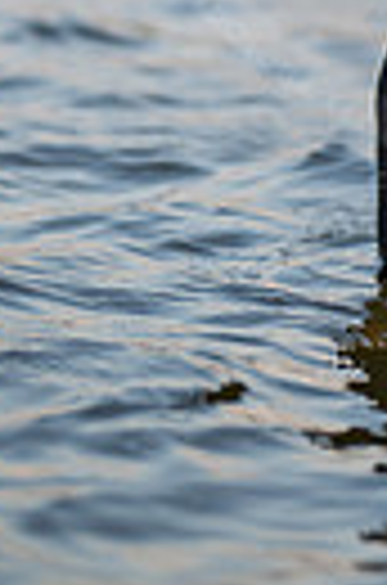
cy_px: -369
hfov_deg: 4.6
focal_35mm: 295
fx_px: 4782
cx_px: 644
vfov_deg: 6.9
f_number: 1.6
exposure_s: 1/800
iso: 125
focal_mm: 85
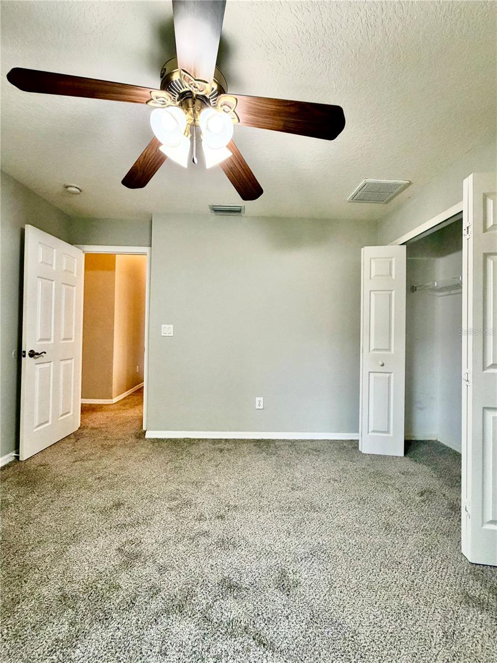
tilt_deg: +0.7
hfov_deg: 85.7
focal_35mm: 14
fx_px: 268
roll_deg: +0.3
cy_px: 332
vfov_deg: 102.1
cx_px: 248
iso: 250
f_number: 2.2
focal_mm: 2.22
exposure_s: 1/60
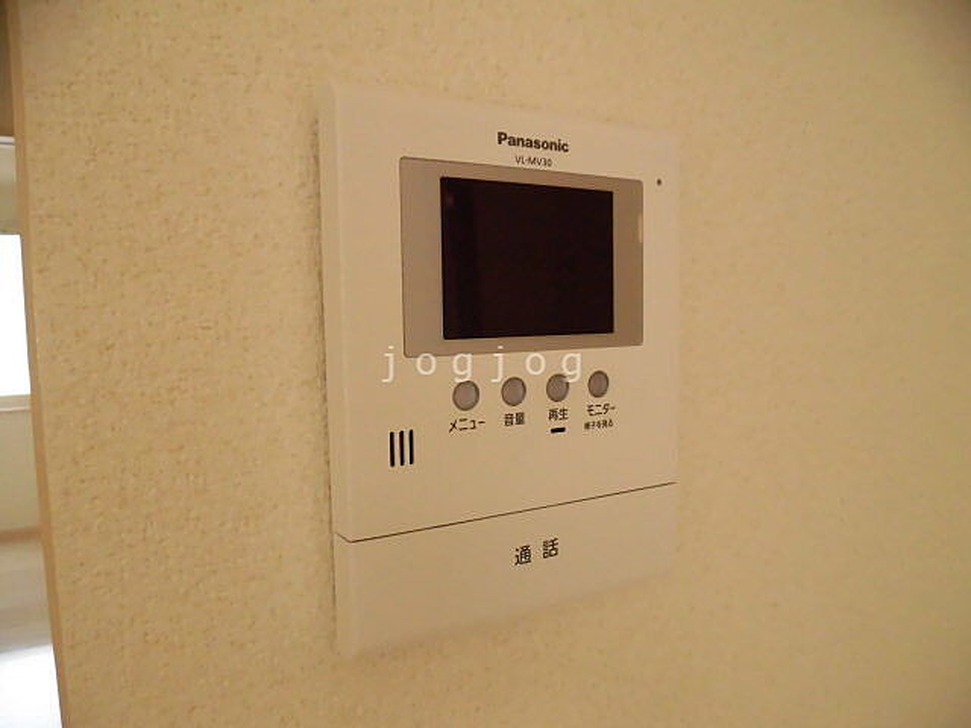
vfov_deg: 56.8
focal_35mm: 24
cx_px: 486
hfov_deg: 71.6
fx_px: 673
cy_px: 364
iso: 800
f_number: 3.1
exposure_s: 1/500
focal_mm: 4.3
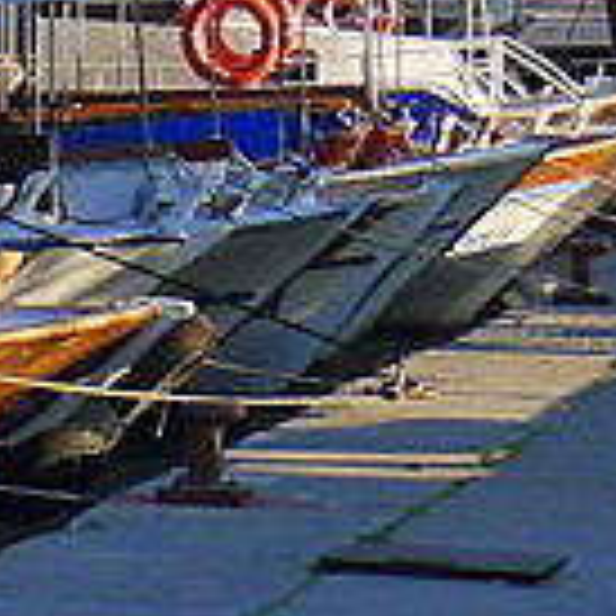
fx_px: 6020
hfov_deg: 5.8
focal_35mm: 299
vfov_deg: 5.8
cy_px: -110
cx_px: -270
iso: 80
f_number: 2.8
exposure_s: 1/500
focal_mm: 10
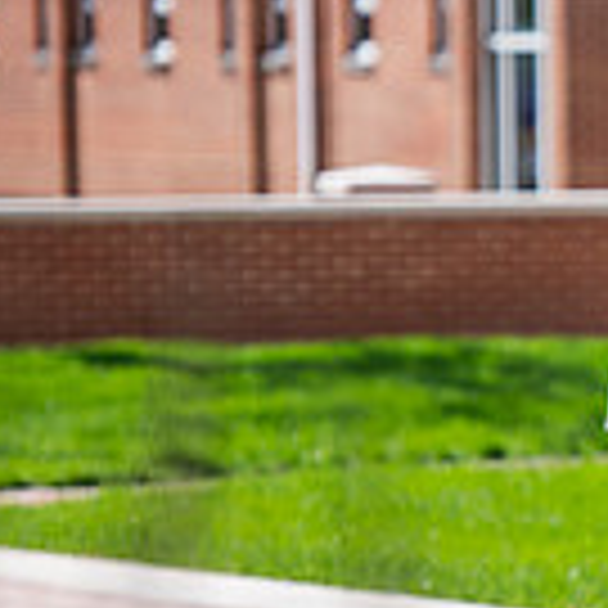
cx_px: 1135
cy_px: 349
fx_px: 10850
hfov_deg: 3.2
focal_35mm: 546
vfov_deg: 3.2
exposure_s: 1/800
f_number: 3.2
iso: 100
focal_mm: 150
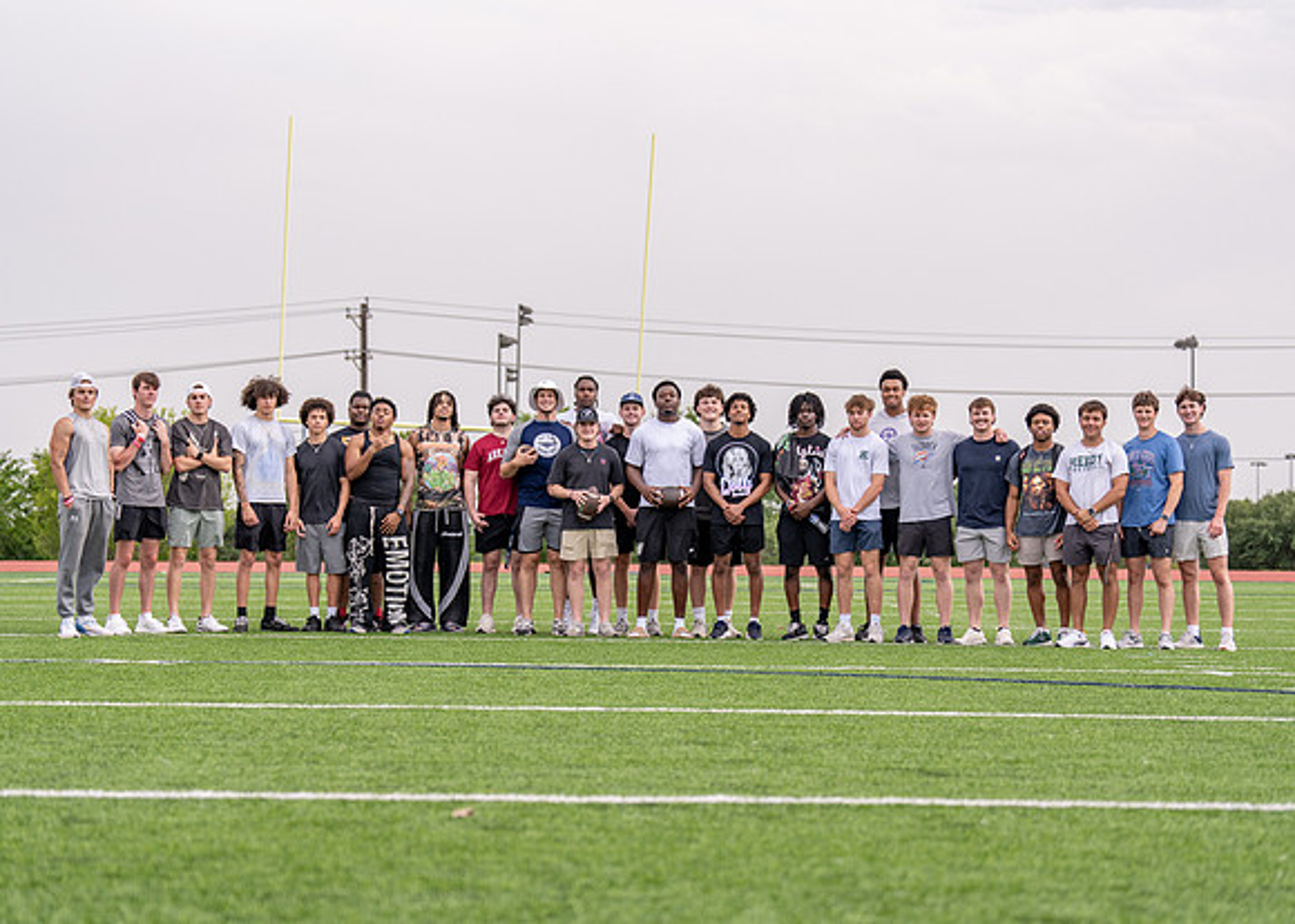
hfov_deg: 24.0
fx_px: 3050
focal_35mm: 83
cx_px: 626
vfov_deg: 17.2
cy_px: 515
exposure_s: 1/640
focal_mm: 70
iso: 100
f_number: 2.8
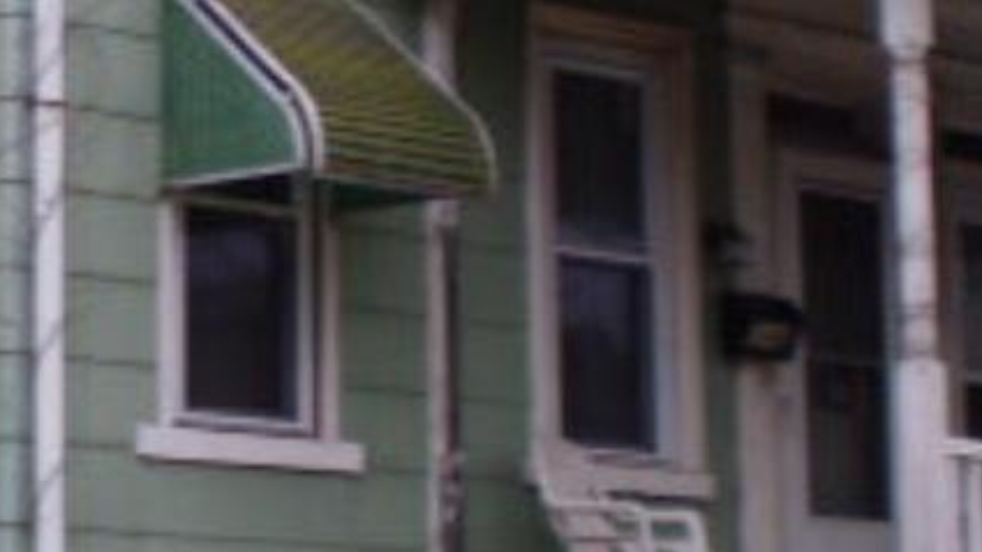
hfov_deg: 15.5
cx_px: -196
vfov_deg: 9.1
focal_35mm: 133
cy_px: 65
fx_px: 3463
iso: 64
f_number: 3.1
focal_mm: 6.3
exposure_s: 1/60
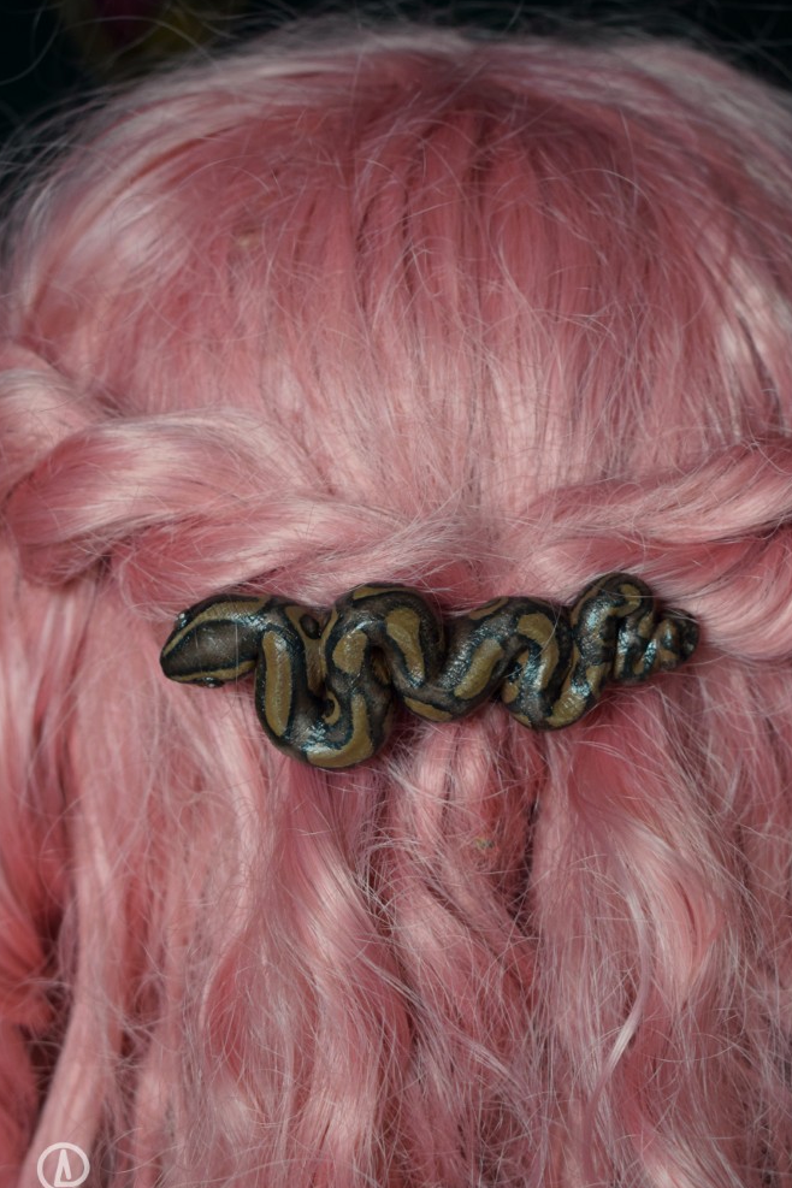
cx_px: 432
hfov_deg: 16.3
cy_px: 658
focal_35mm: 84
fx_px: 2772
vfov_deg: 24.2
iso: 1100
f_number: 5.3
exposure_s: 1/60
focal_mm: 48
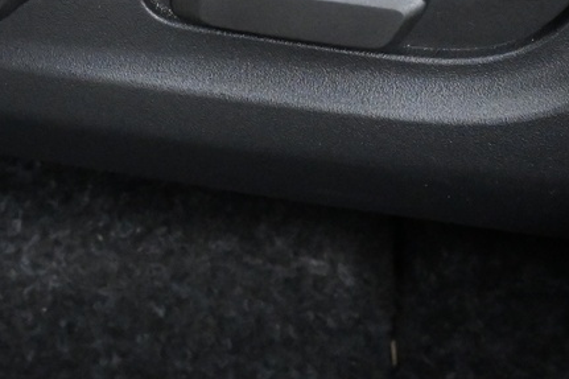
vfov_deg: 13.8
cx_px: 362
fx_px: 1515
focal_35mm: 96
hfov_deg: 21.2
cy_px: -102
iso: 4000
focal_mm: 17
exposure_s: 1/25
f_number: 3.5
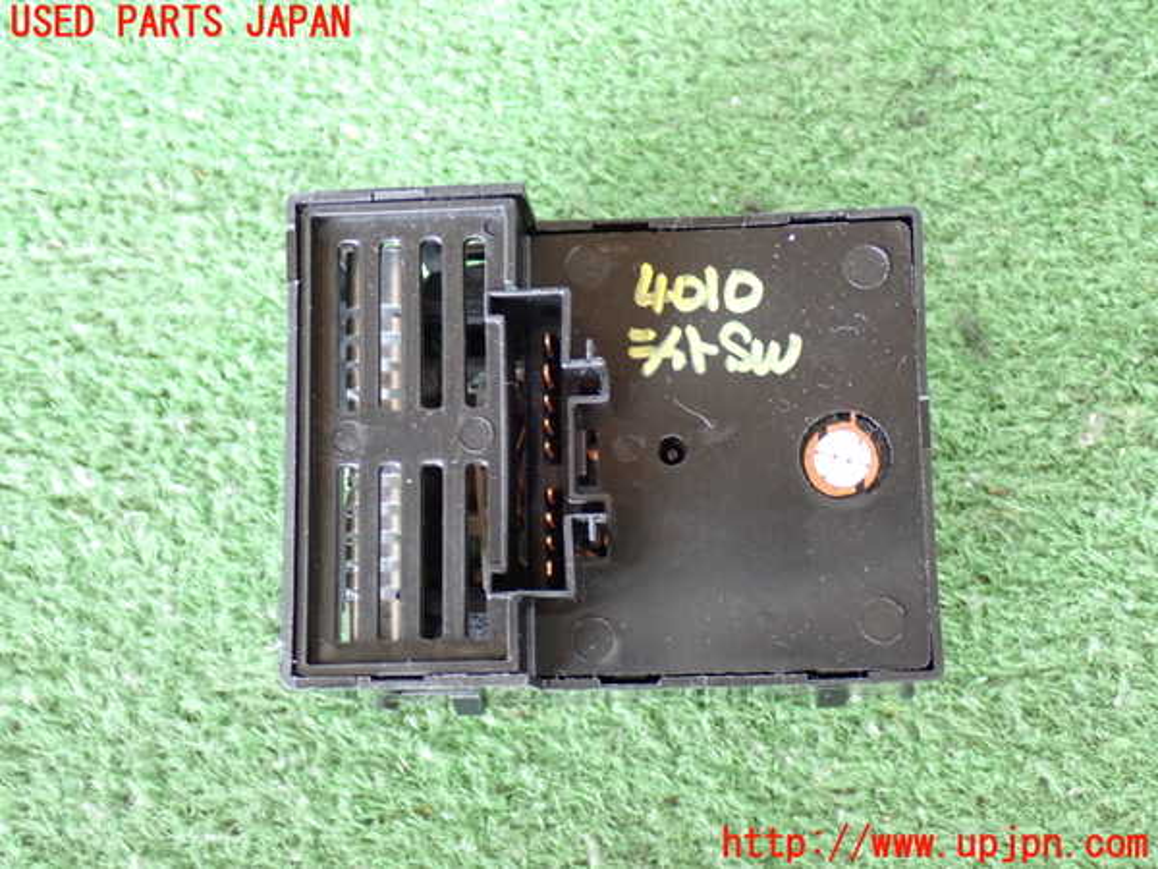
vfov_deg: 25.2
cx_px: 579
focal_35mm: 58
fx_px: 1940
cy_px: 434
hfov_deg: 33.2
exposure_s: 1/25
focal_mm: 10.35
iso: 800
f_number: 3.5
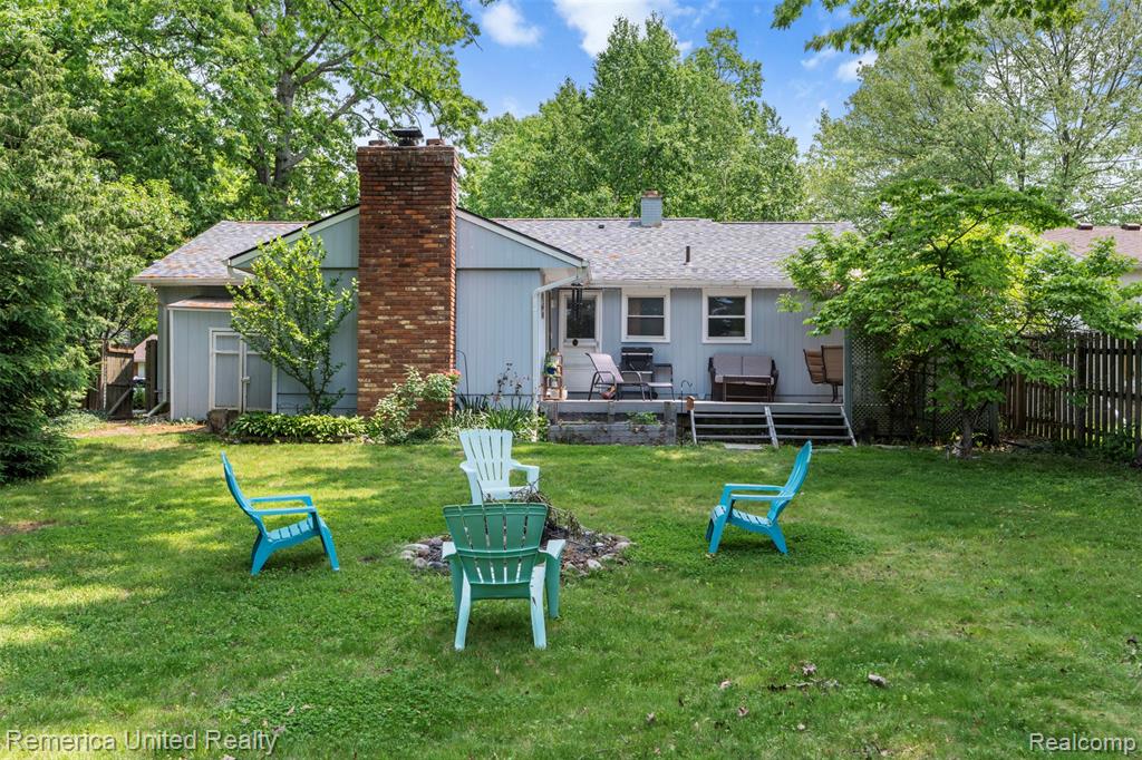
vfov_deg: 42.3
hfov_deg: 60.3
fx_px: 983
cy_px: 380
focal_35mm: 31
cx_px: 571
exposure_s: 1/15
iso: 100
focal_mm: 31
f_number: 8
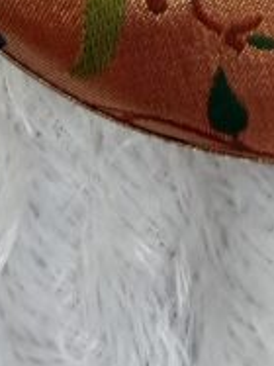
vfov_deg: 13.6
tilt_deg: -67.5
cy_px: -408
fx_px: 1268
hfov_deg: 12.1
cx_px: 317
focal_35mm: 120
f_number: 2.2
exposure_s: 1/50
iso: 320
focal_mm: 2.22
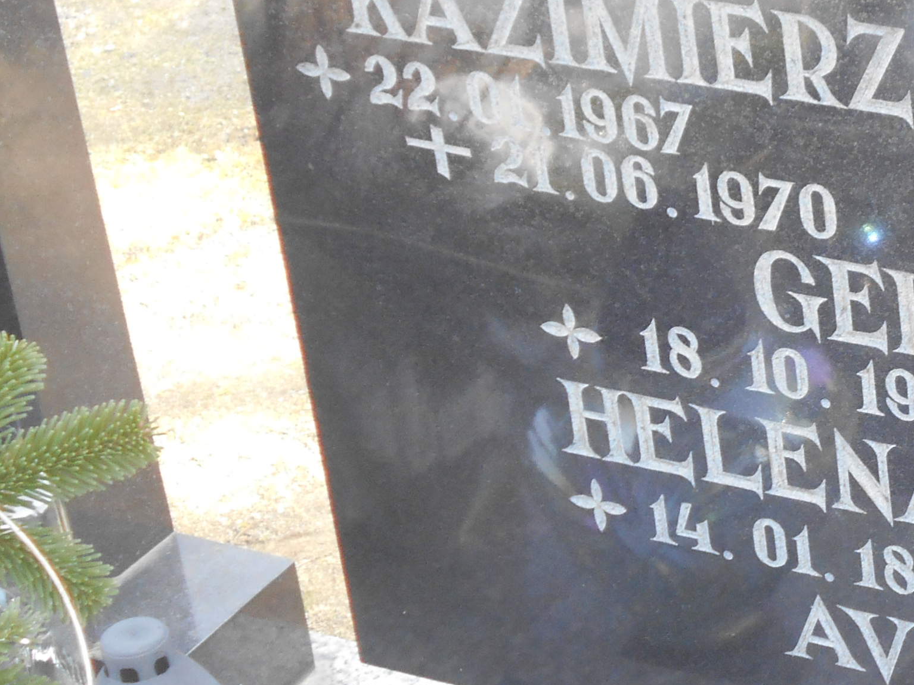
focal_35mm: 119
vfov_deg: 12.5
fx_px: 3142
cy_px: 345
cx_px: 1087
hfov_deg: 15.9
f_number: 4.5
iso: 200
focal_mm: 8.8
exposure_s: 1/60
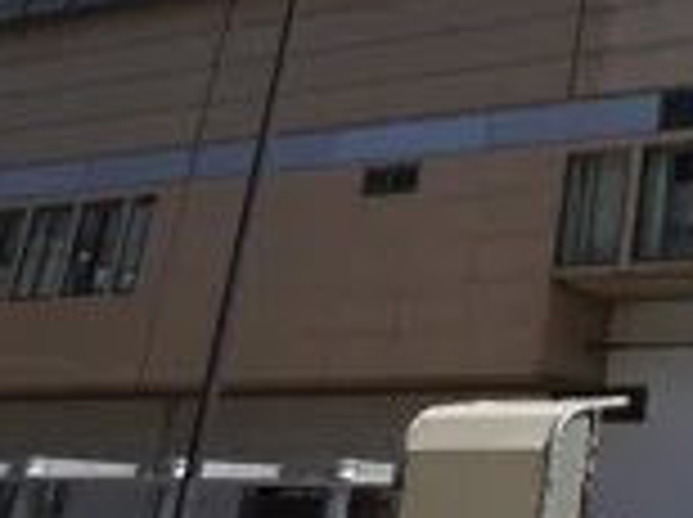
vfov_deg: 18.2
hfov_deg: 22.5
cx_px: 963
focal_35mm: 75
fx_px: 1499
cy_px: -167
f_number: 3.5
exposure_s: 1/1250
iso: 80
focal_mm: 4.1
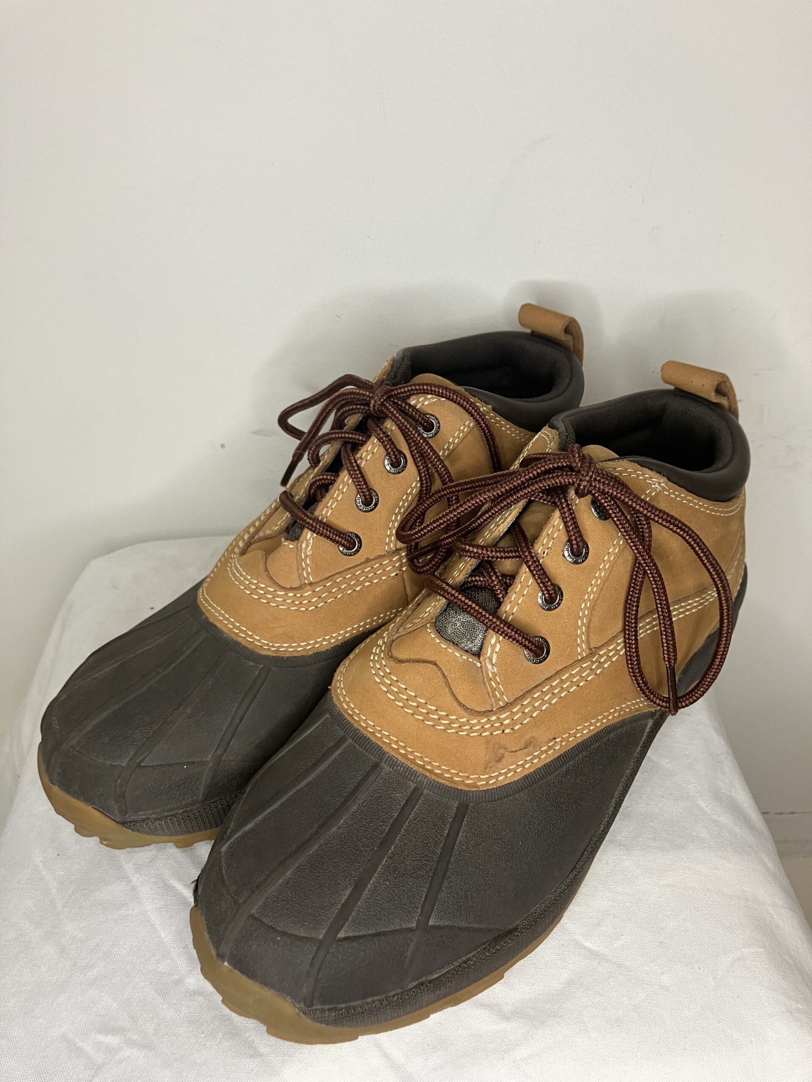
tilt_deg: -39.4
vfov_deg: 63.4
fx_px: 876
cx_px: 406
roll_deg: +2.7
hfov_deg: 49.7
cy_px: 541
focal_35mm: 28
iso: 50
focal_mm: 3.99
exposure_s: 1/50
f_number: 1.8
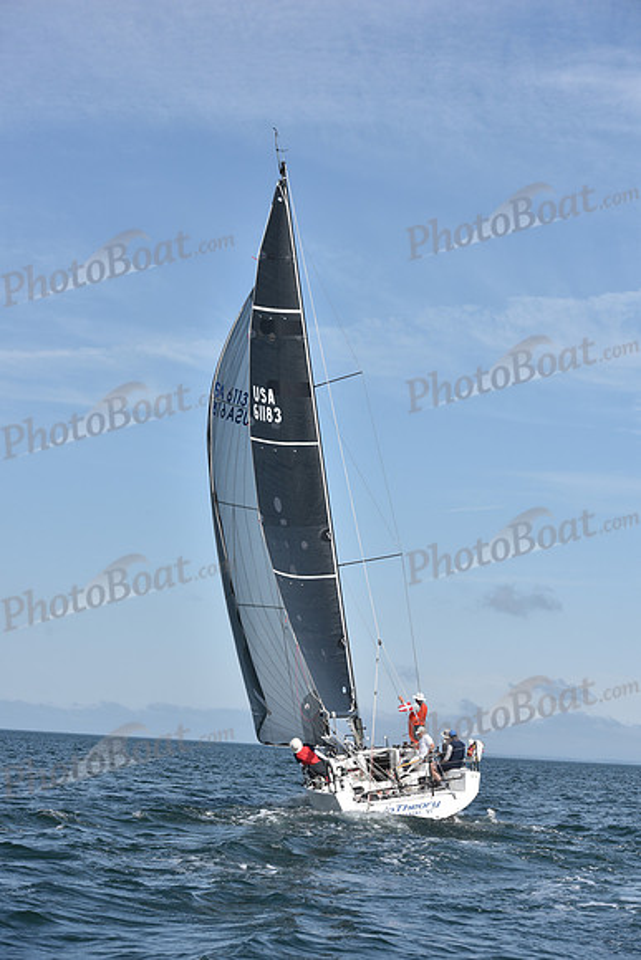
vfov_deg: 28.8
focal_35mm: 70
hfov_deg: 19.5
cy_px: 480
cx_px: 320
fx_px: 1868
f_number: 7.1
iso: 200
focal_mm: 70
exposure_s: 1/1250
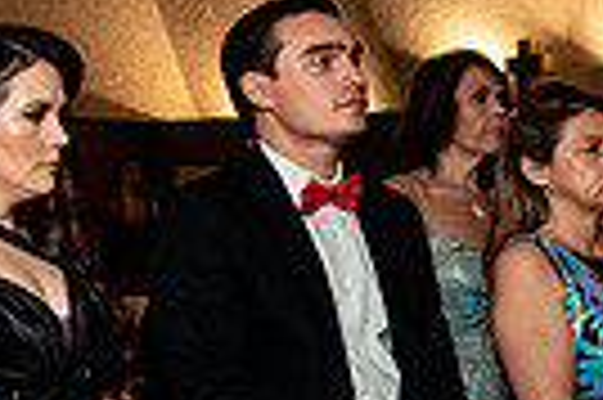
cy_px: 173
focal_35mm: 137
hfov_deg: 14.6
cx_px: -74
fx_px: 2292
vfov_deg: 10.0
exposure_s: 1/160
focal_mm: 28
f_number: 4
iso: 1250
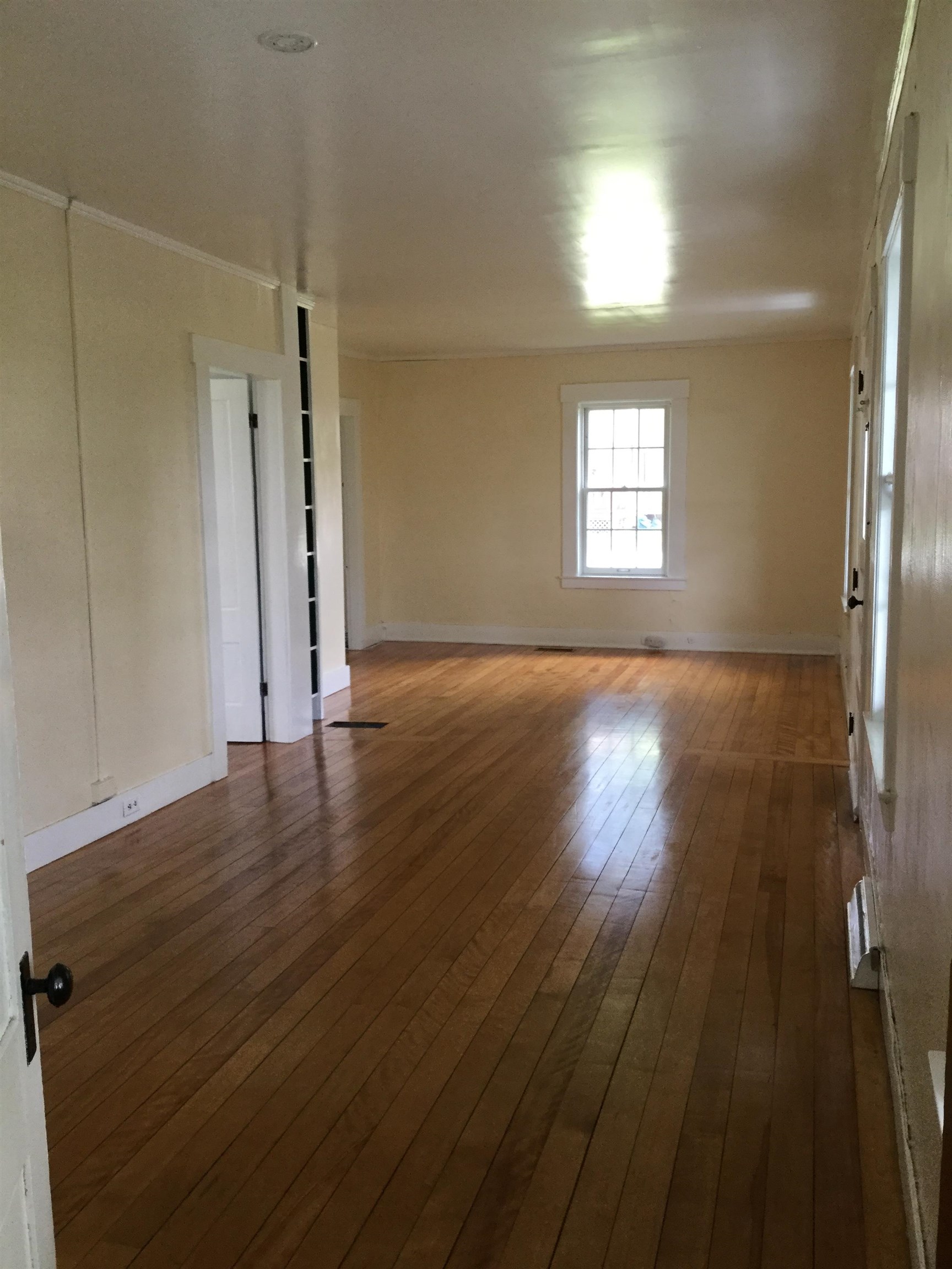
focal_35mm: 31
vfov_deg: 58.4
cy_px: 634
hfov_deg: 45.4
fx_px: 1137
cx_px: 476
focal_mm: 3.3
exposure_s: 1/30
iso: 40
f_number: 2.4
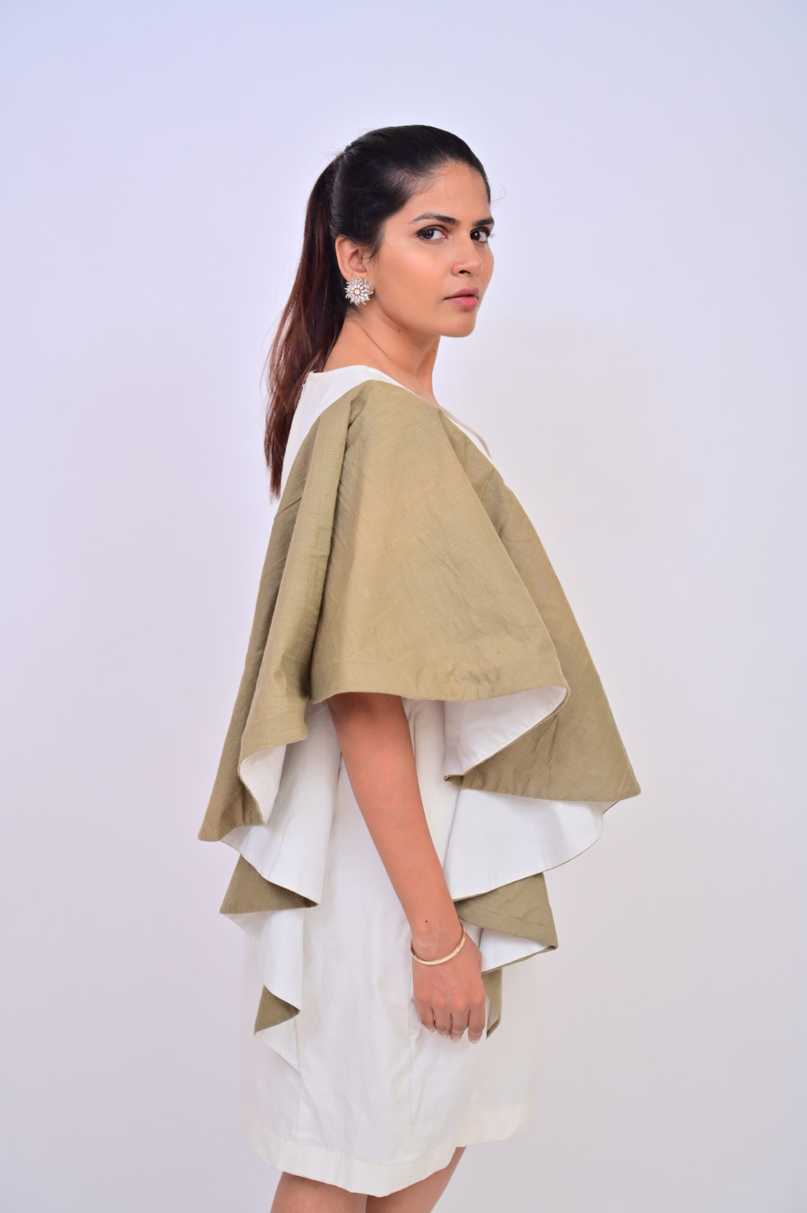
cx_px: 404
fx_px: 1852
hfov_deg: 24.6
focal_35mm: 55
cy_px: 606
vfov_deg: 36.3
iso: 200
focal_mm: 55
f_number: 4.5
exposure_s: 1/125
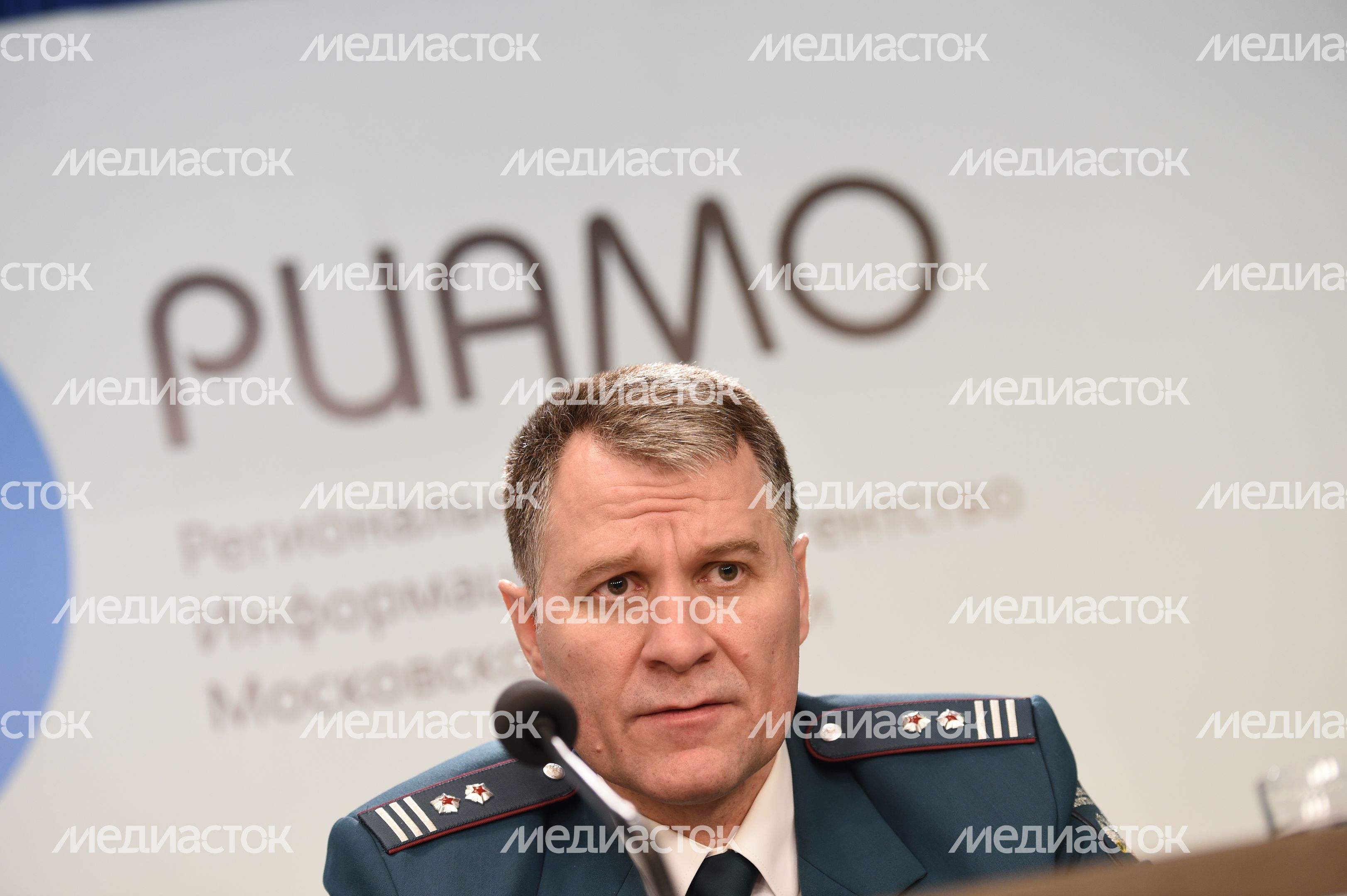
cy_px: 448
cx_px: 674
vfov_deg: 13.4
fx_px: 3814
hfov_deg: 20.0
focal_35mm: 102
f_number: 3.5
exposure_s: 1/200
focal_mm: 102
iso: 1250
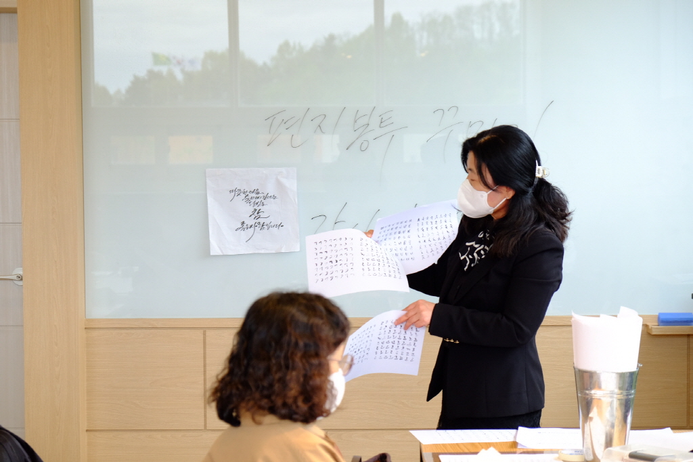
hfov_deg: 24.5
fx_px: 1597
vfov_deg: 16.4
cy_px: 231
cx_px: 346
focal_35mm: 83
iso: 500
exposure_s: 1/80
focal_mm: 55
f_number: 4
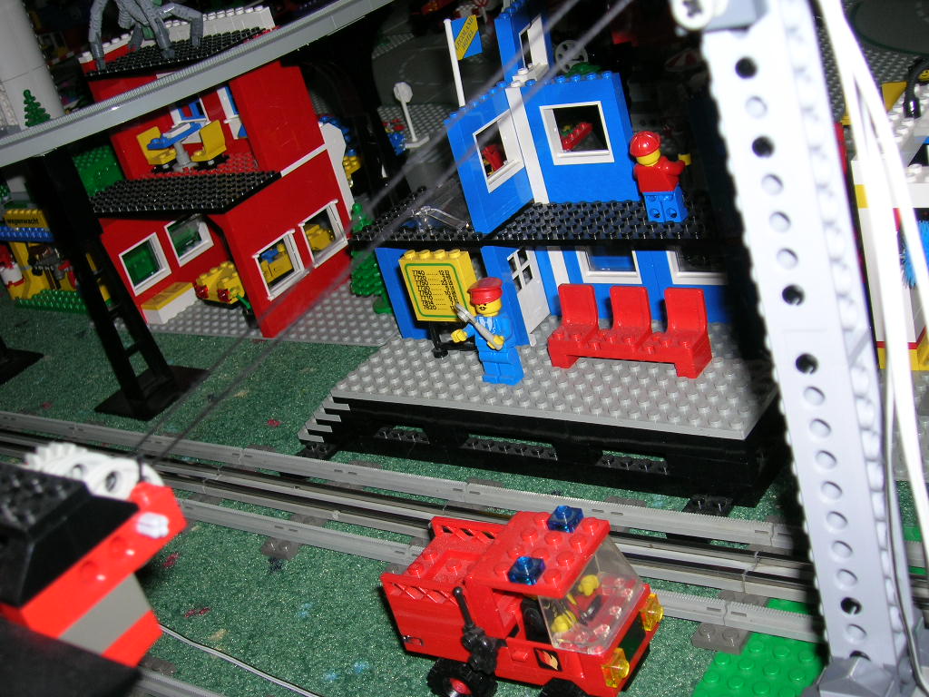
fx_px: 1127
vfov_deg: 34.3
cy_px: 348
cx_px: 464
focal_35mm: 42
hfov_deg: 44.8
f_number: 3.1
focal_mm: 7
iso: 50
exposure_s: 1/60.1
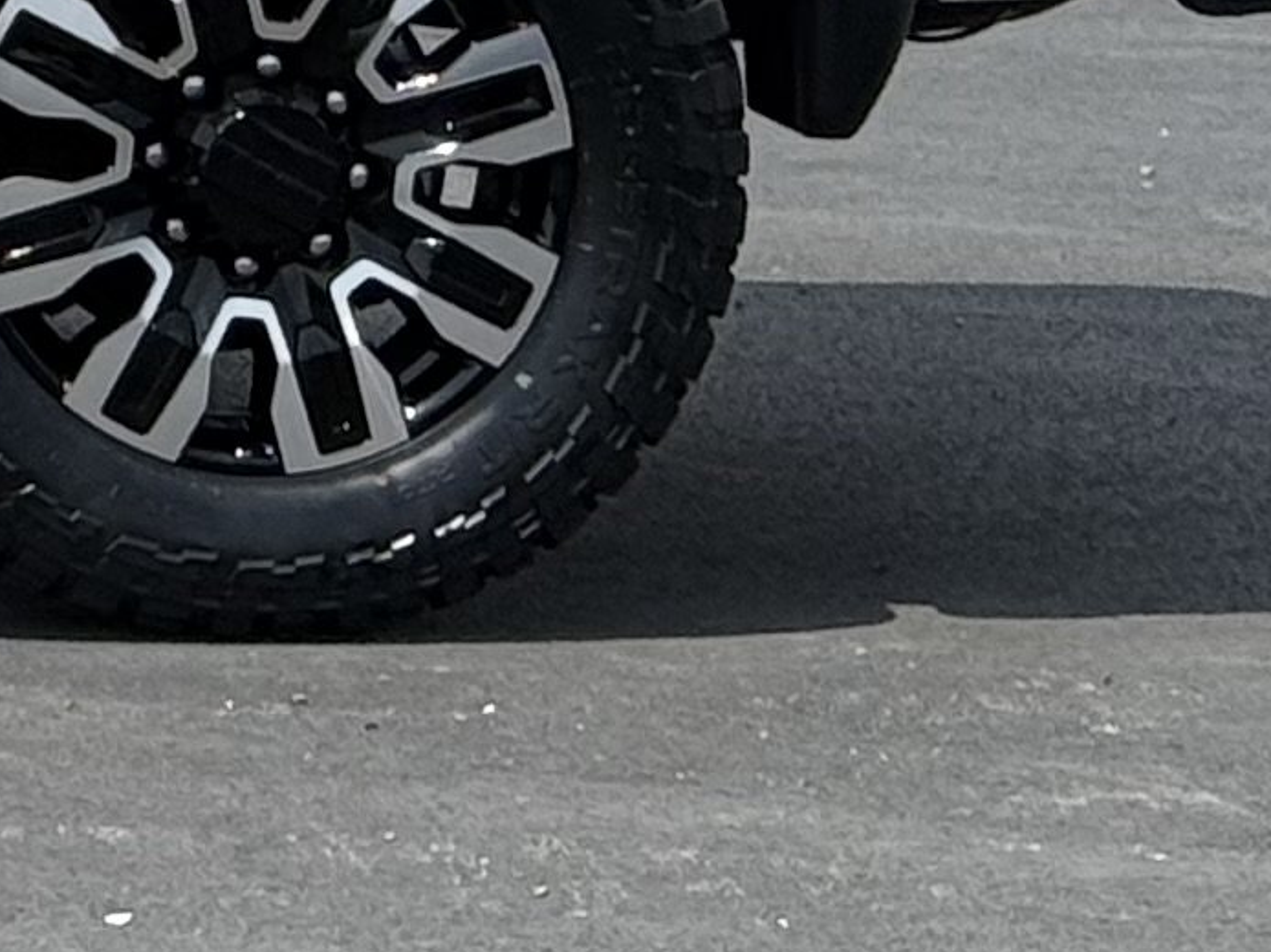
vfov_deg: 5.3
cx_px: -1934
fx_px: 10241
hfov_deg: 6.7
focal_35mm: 279
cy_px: -619
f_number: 1.78
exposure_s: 1/5587
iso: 64
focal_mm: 6.76
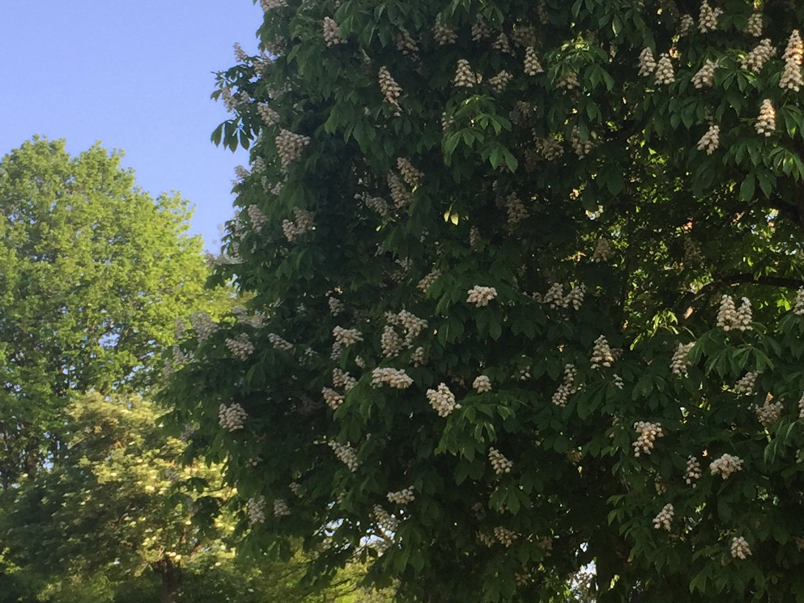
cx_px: 623
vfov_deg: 19.1
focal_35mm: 77
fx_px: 1789
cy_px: 315
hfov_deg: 25.0
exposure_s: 1/608
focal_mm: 4.15
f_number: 2.2
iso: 32
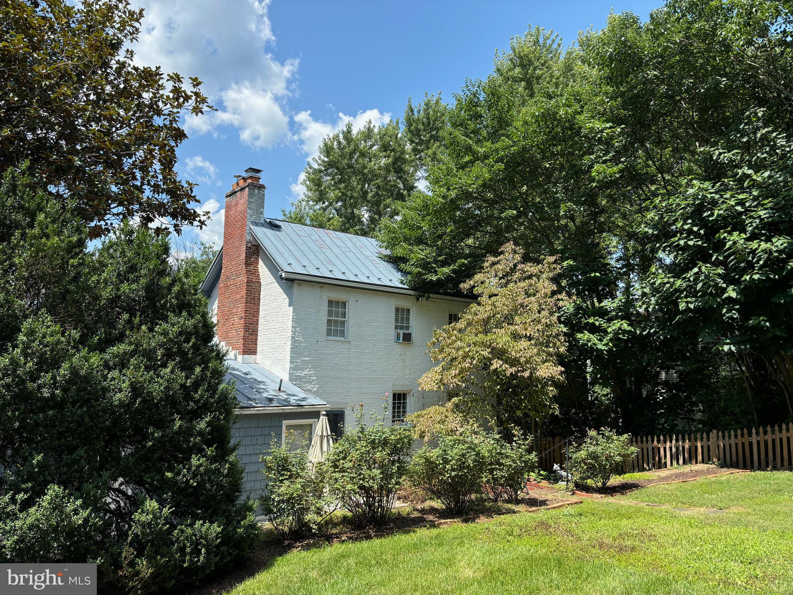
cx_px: 396
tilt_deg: +7.0
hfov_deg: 67.3
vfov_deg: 53.1
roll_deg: -0.2
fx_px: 596
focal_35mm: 26
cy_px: 298
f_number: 1.6
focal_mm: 5.96
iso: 50
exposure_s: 1/1721
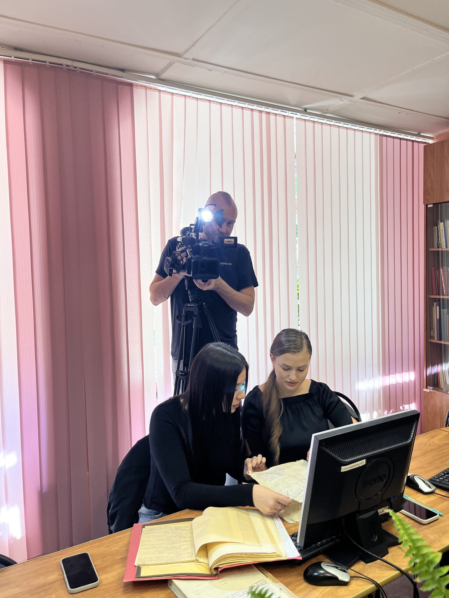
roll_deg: +2.7
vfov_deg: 67.3
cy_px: 299
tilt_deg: -3.8
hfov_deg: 53.1
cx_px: 224
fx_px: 450
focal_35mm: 26
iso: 80
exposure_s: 1/100
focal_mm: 5.1
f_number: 1.6
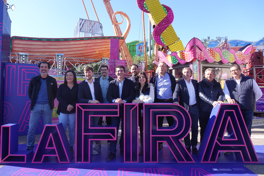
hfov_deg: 73.7
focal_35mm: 24
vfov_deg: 53.1
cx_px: 132
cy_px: 88
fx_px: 176
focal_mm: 8.8
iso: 100
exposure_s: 1/250
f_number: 4
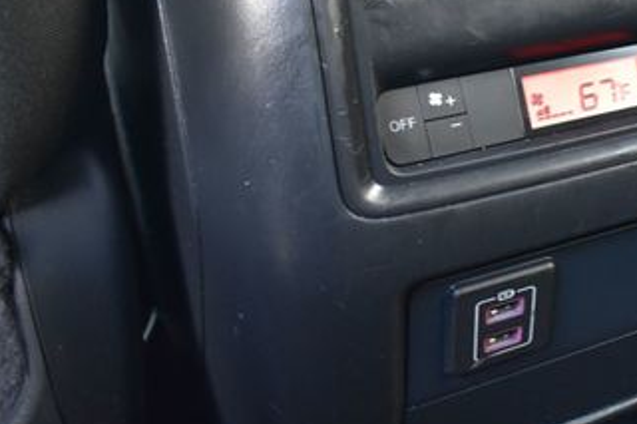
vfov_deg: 24.8
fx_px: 955
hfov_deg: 35.1
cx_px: 555
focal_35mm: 54
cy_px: 113
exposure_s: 1/15
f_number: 6.3
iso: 1600
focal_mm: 18
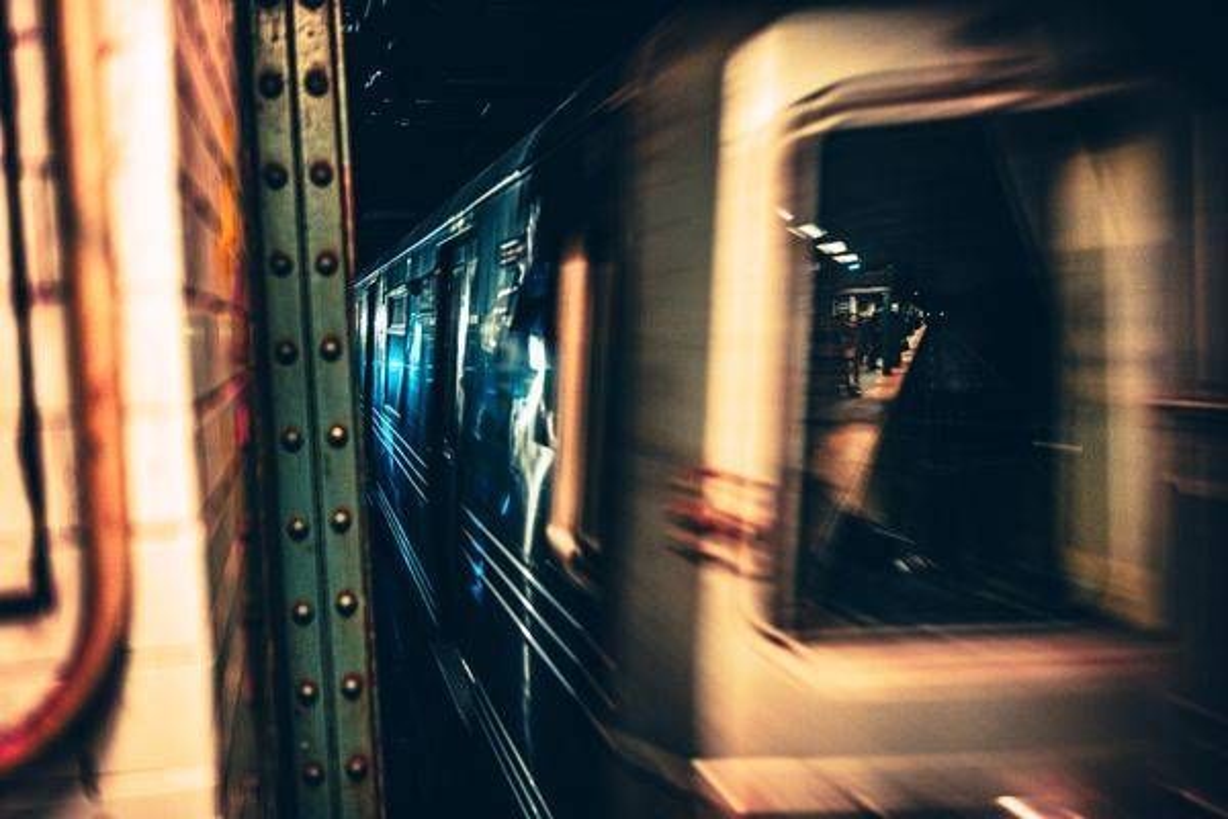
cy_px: 410
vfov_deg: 37.9
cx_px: 614
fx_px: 1194
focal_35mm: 35
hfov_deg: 54.4
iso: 640
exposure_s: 1/50
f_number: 2
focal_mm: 35
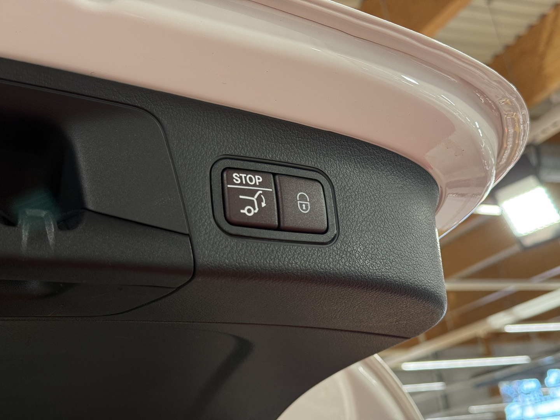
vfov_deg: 30.3
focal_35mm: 48
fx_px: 777
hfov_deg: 39.7
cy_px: 210
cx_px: 280
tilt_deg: +20.7
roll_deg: +9.1
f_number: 1.78
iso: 100
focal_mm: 6.76
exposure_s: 1/99
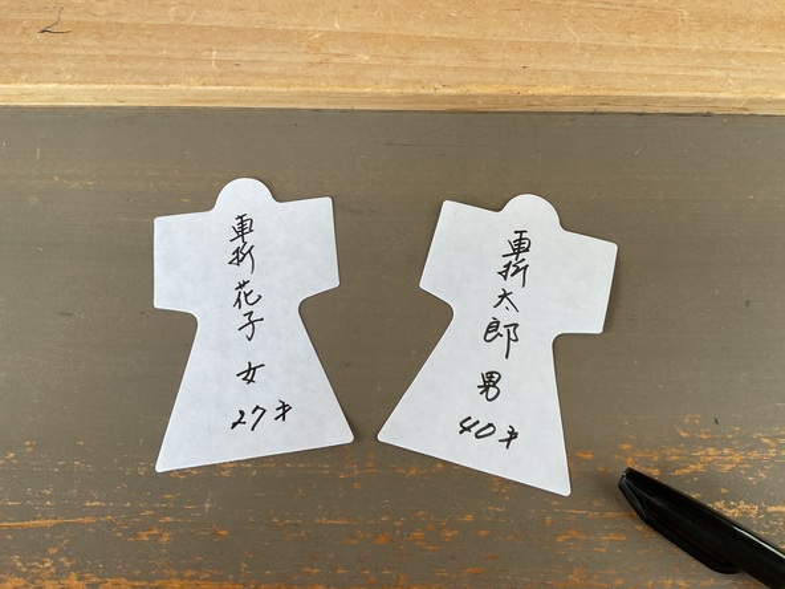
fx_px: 658
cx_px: 392
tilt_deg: -65.1
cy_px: 294
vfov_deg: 48.2
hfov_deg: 61.7
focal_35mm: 29
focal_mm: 3
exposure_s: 1/120
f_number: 1.8
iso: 25
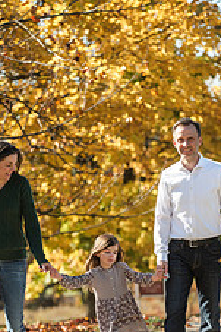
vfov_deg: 7.7
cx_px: 98
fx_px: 2471
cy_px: 177
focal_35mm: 268
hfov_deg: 5.1
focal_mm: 135
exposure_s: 1/3200
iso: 500
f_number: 4
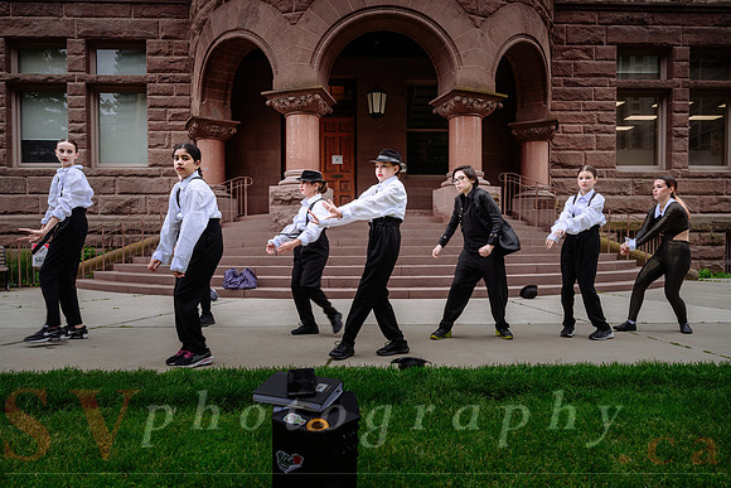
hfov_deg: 68.6
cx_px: 357
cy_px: 265
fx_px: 536
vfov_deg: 48.9
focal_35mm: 26
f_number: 4.5
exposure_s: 1/100
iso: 64
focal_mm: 24
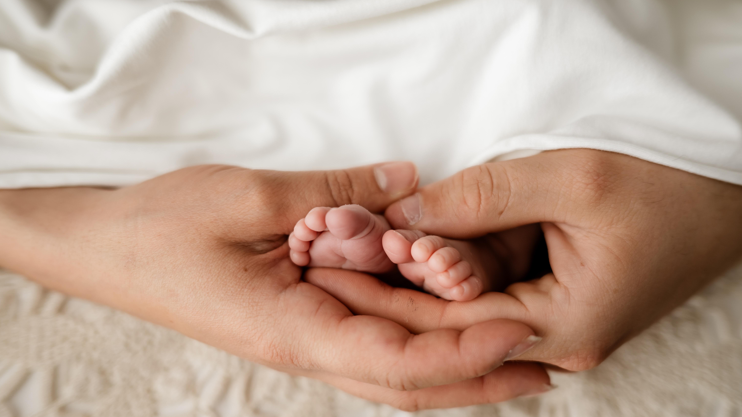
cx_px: 371
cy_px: 231
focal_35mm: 42
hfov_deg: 48.4
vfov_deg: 28.3
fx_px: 826
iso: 200
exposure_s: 1/500
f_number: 2
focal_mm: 40
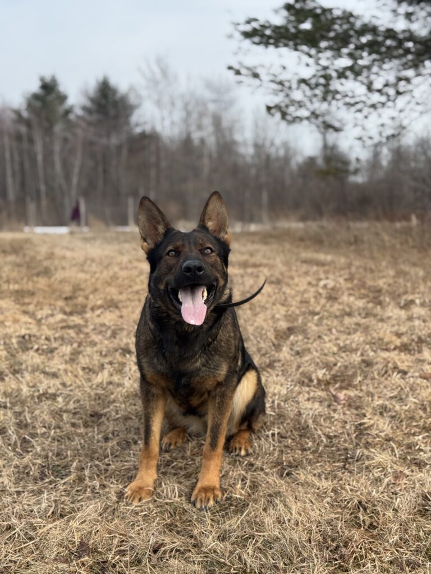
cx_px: 216
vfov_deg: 39.7
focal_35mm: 48
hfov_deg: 30.3
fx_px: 797
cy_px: 287
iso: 64
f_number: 1.78
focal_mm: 6.76
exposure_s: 1/1524
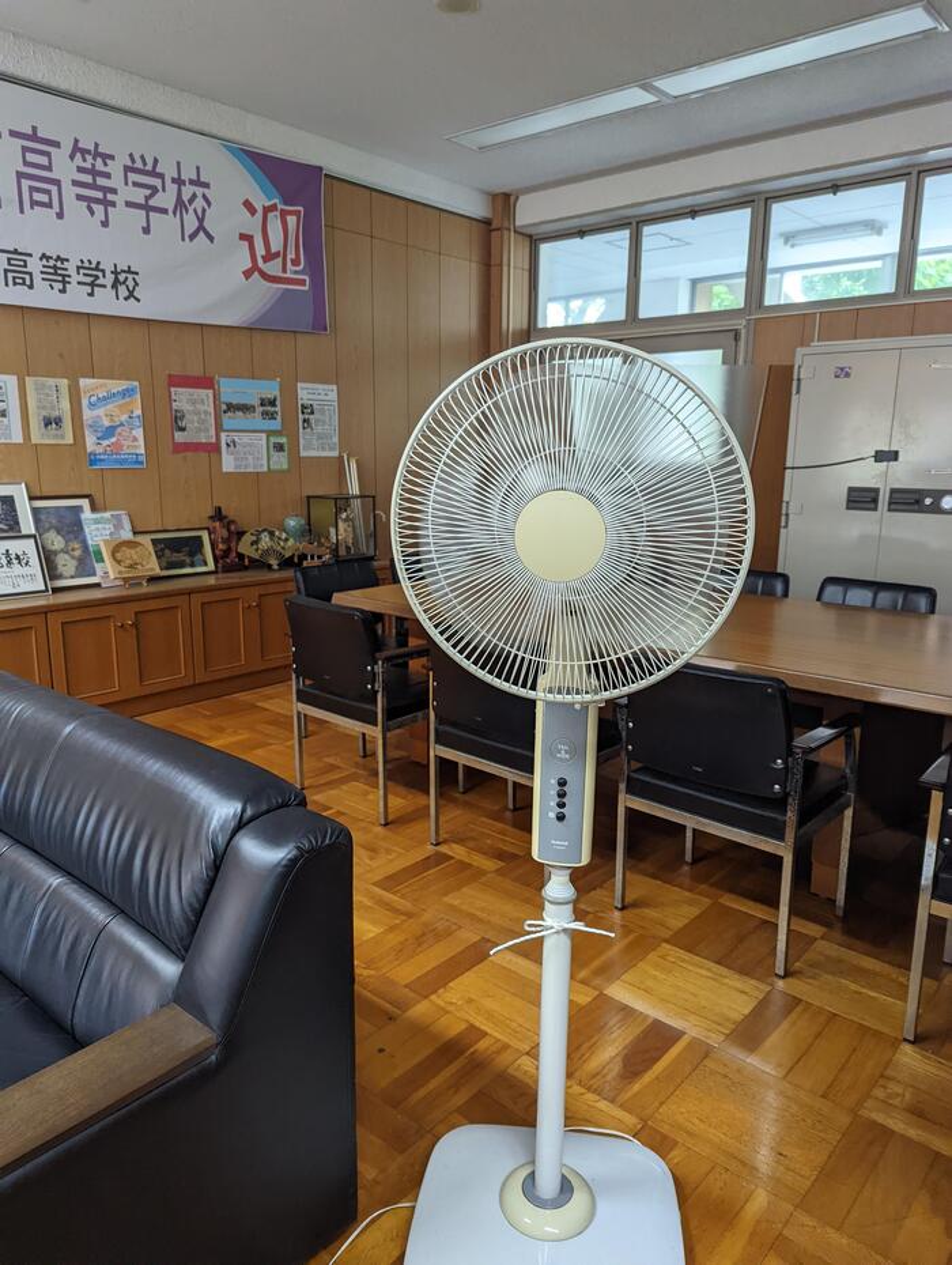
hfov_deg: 56.9
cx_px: 476
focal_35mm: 24
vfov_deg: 71.5
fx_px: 878
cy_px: 632
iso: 840
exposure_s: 1/270
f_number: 1.85
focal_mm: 6.81
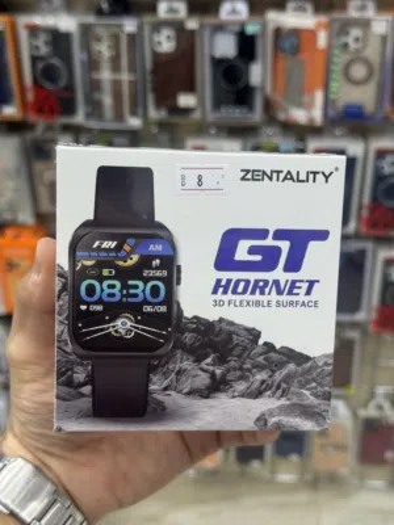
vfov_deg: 39.7
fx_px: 728
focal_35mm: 48
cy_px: 262
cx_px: 197
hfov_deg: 30.3
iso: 64
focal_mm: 6.76
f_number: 1.78
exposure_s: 1/739
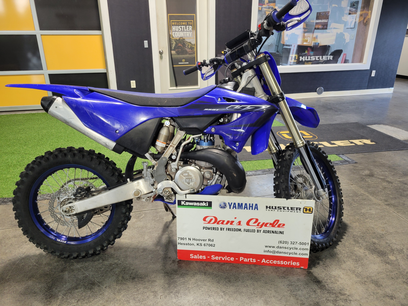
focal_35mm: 26
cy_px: 153
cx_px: 204
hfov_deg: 67.3
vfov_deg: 53.1
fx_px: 306
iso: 250
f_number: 1.8
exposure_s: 1/40
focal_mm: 5.4
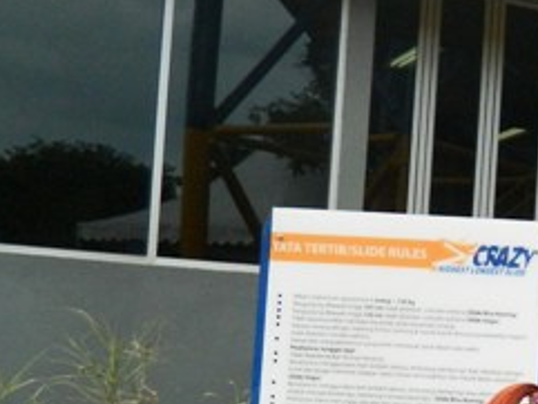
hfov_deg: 19.5
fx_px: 1291
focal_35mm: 83
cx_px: 873
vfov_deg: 17.6
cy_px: 339
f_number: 3.1
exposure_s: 1/250
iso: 180
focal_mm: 4.5
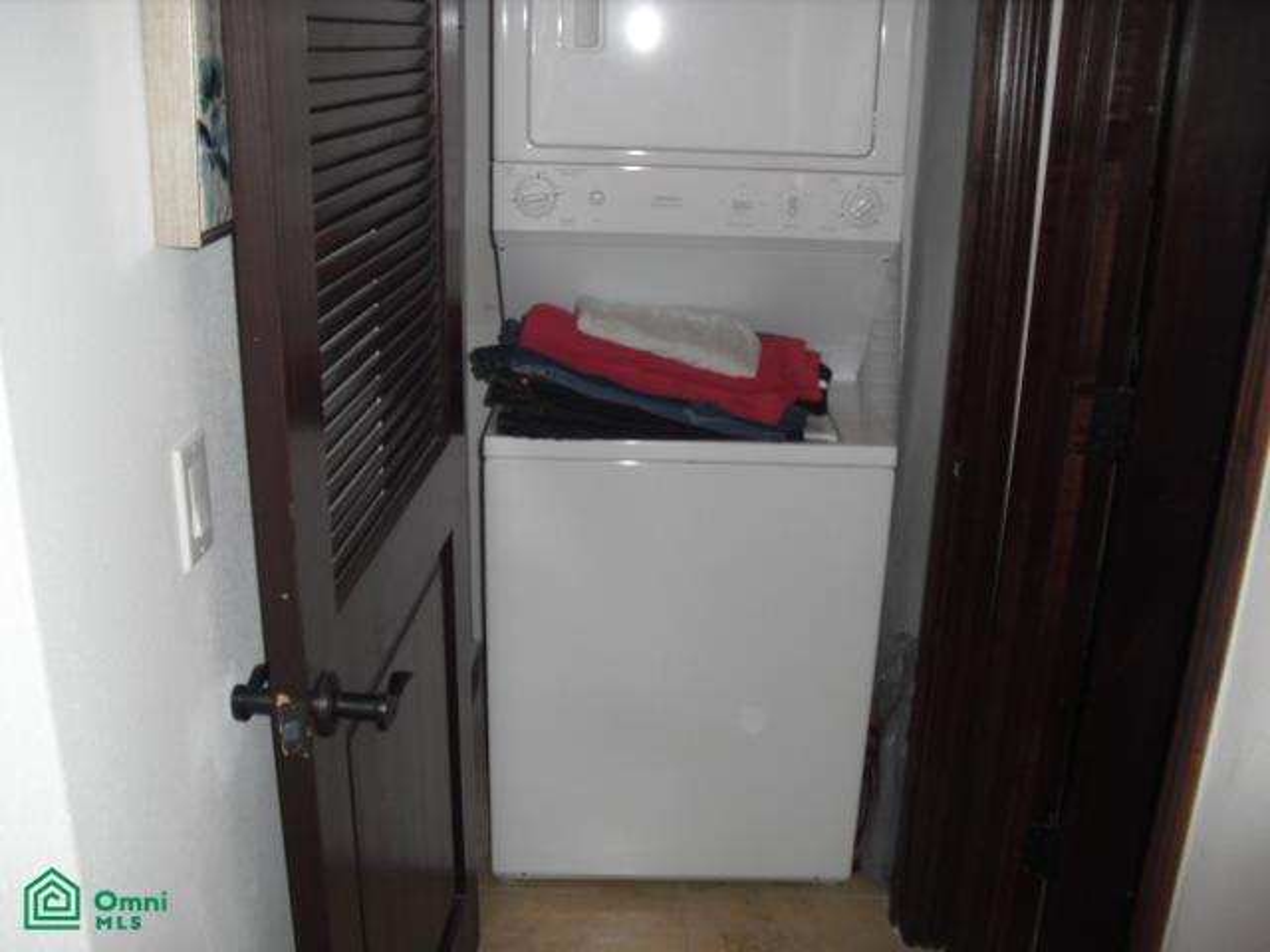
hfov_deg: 51.4
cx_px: 635
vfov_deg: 39.7
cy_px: 476
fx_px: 1321
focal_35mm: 36
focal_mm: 6.3
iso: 100
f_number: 3.1
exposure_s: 1/60
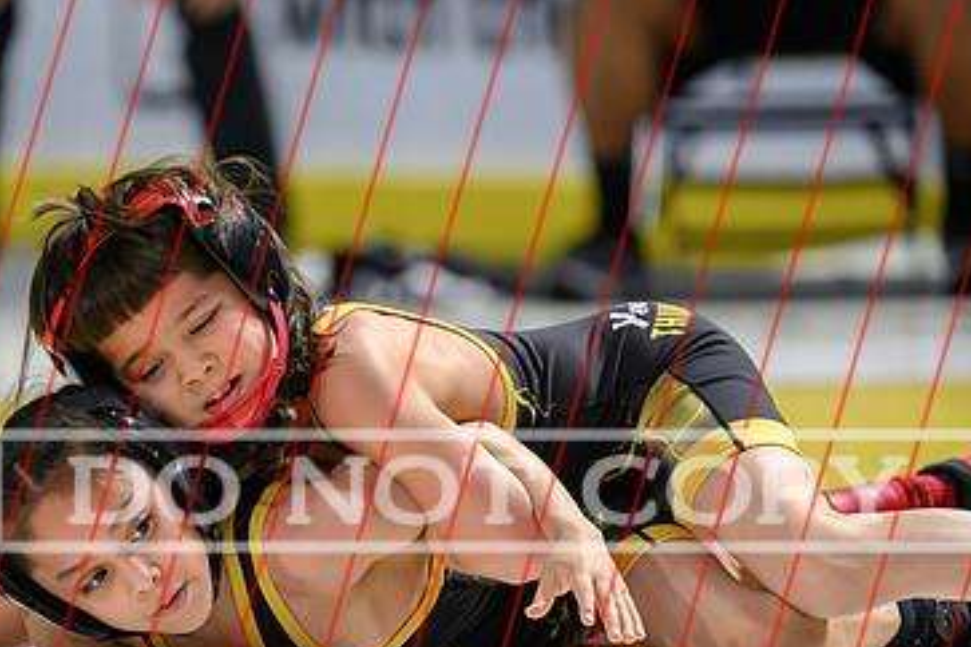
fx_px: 9952
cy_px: 589
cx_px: 322
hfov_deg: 5.6
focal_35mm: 369
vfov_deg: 3.7
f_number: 2.8
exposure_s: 1/800
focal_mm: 175
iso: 2200
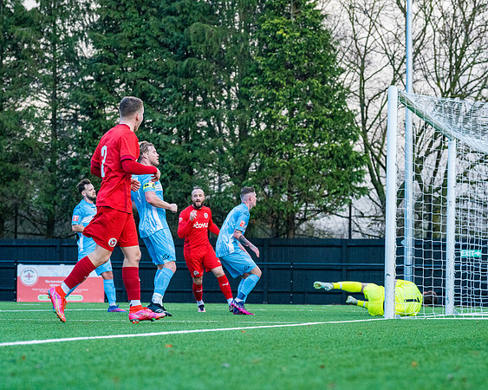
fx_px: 2459
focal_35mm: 170
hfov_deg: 11.3
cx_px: 296
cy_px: 181
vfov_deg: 9.1
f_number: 6.3
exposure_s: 1/800
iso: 4000
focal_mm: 135
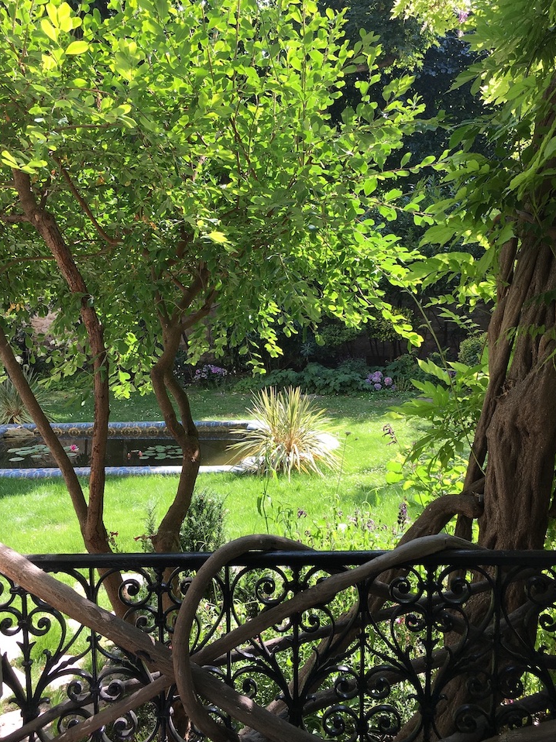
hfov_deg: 45.4
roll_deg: +0.5
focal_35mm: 31
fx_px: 664
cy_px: 370
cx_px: 283
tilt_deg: -6.4
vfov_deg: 58.4
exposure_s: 1/223
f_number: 2.2
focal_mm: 4.15
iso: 25
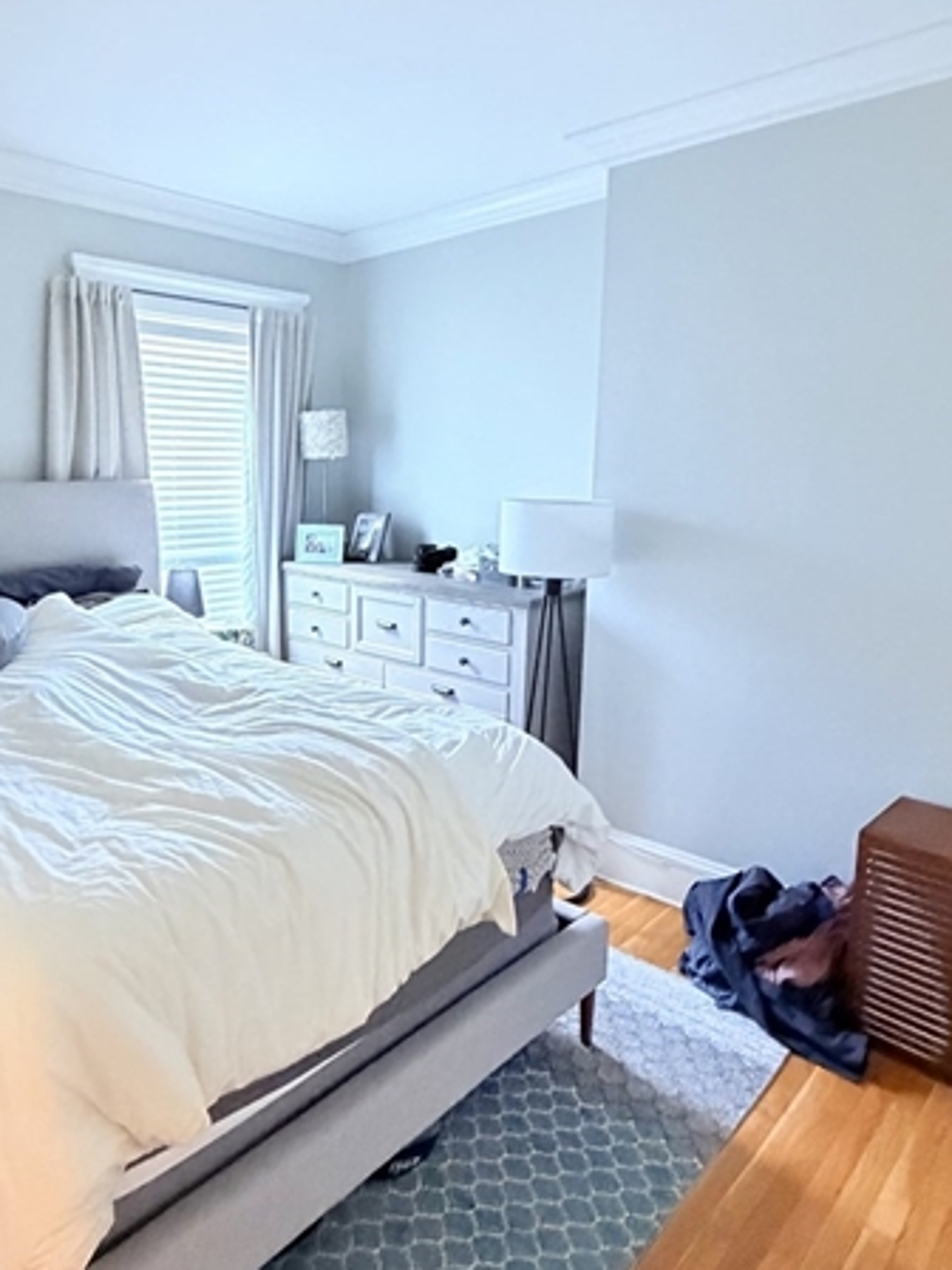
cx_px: 317
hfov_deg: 55.6
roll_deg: -0.2
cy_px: 595
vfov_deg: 71.5
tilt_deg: -8.5
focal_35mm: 24
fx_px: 880
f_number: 2.2
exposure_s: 1/60
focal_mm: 2.22
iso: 800
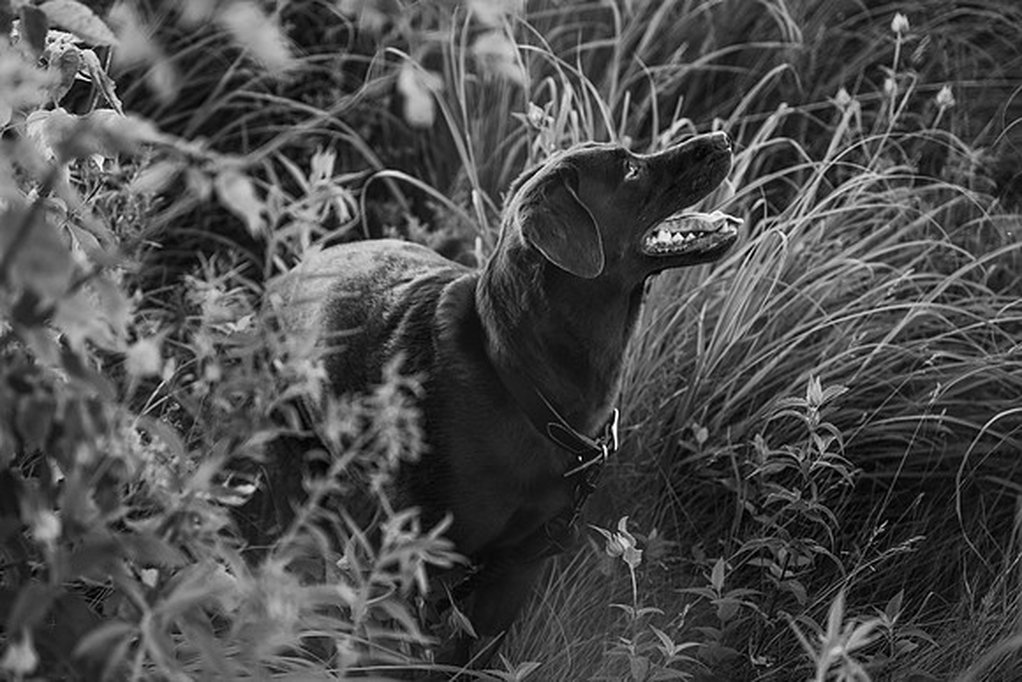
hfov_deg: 26.0
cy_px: 396
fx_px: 2207
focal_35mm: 78
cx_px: 429
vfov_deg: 17.6
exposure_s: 1/500
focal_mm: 67
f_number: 3.2
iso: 320
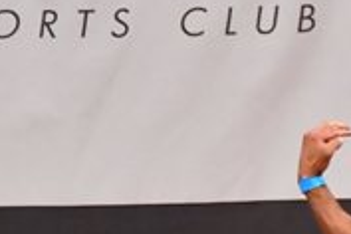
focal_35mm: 1115
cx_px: 651
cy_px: 403
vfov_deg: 1.2
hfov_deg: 1.8
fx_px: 10870
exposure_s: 1/400
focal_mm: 170
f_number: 5.6
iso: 8000
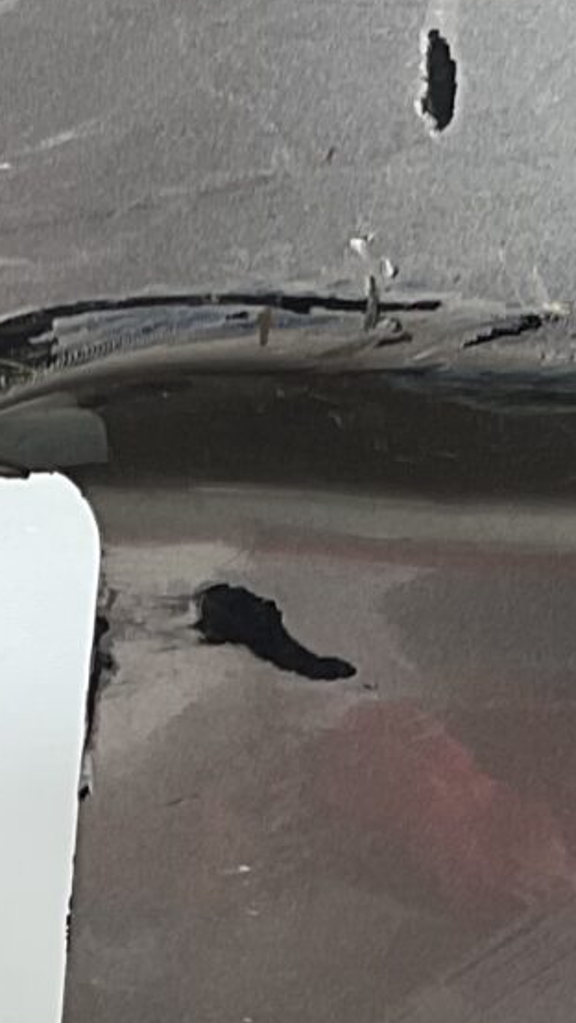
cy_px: 1333
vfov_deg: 14.1
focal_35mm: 146
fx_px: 3961
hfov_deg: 8.2
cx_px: -100
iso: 25
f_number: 1.8
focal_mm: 3
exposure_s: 1/120
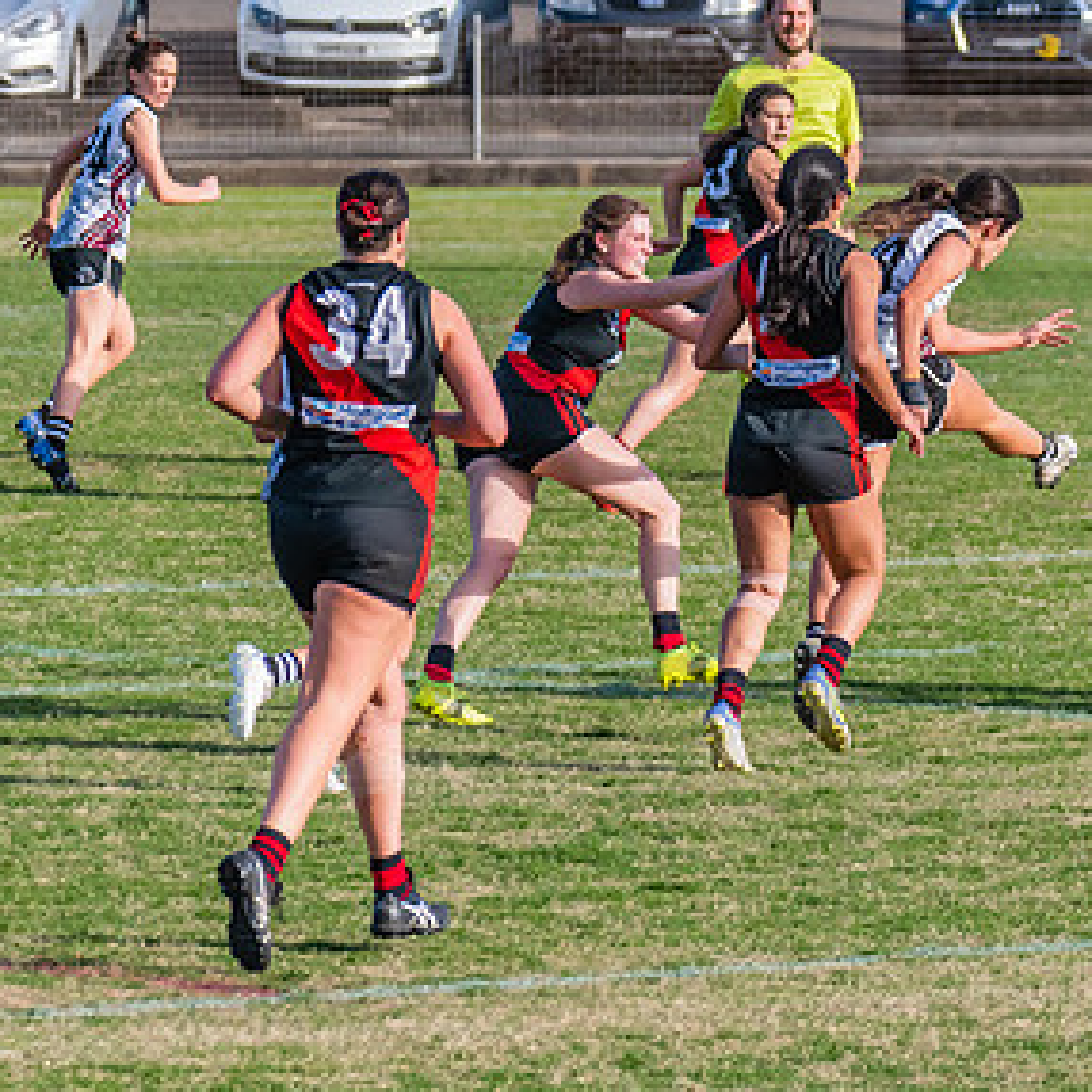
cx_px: 976
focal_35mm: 609
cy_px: 304
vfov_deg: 2.9
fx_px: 21735
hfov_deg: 2.9
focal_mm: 240
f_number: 7.1
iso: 800
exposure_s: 1/1250
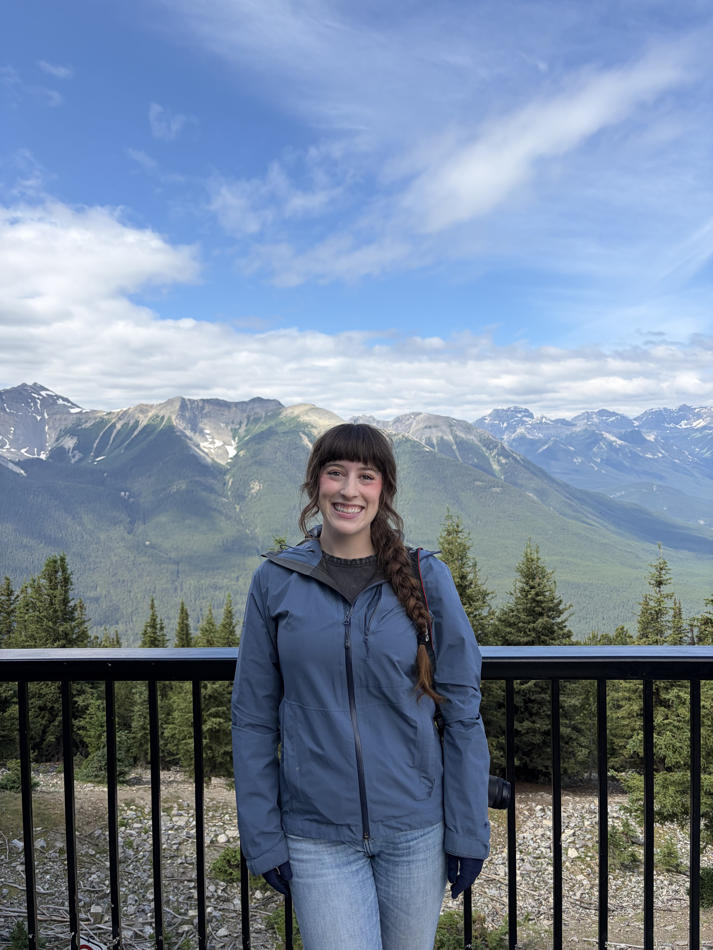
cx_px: 356
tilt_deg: -2.4
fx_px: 714
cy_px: 475
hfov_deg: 53.1
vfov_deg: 67.3
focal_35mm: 26
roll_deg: +1.8
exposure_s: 1/2451
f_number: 1.6
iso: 50
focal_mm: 5.96
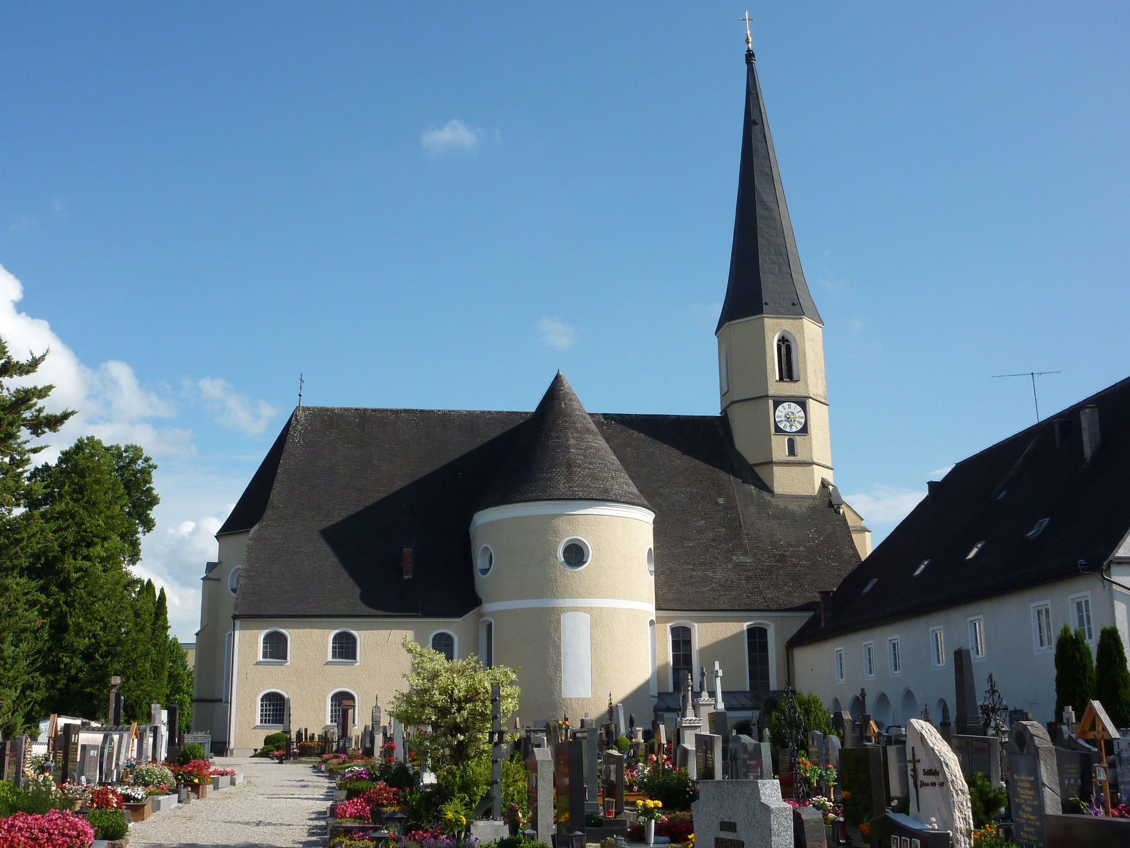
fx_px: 1371
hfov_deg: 44.8
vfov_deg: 34.3
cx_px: 565
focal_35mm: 42
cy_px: 424
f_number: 5
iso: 80
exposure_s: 1/400
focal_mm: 6.9
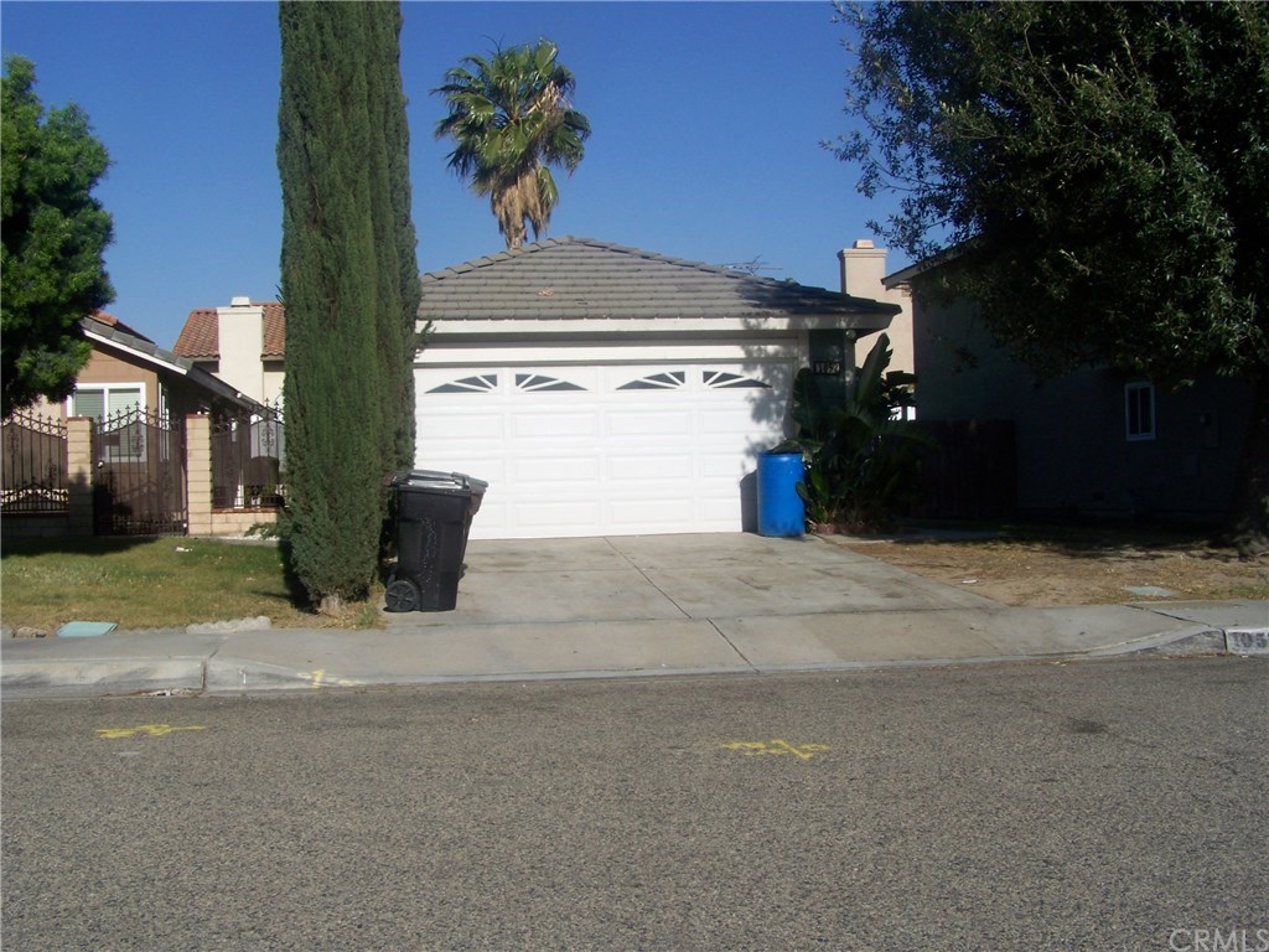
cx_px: 634
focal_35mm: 38
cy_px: 476
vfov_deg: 37.7
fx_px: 1393
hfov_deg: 49.0
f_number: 5.6
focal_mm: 6.3
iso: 64
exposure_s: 1/500
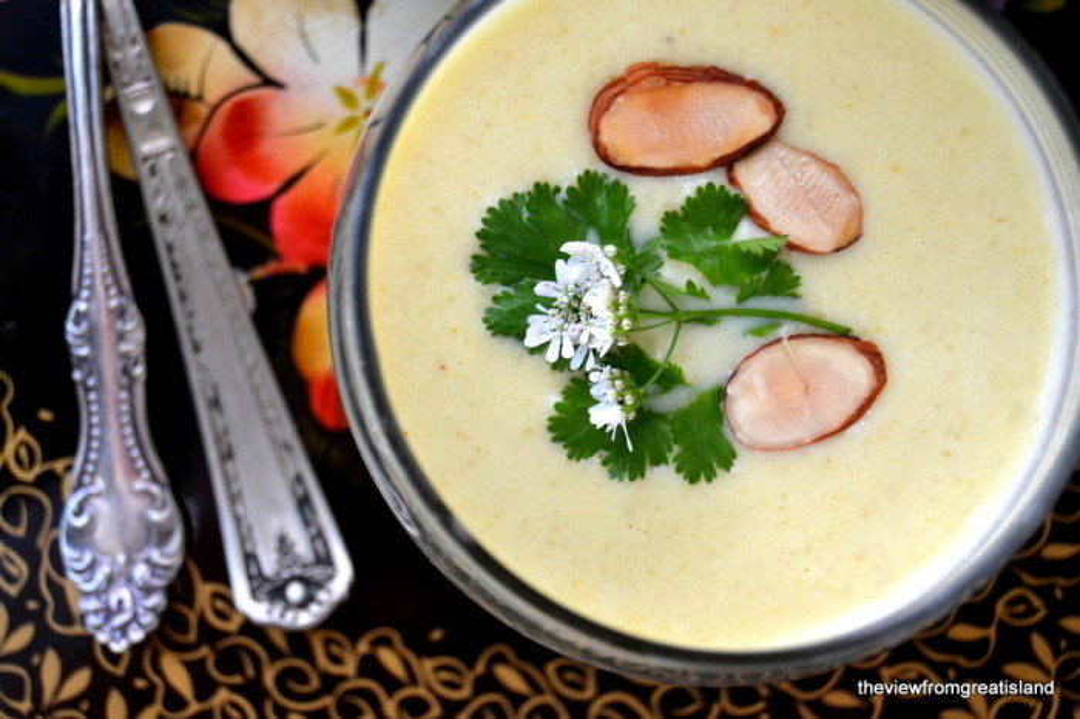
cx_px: 540
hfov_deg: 24.6
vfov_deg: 16.5
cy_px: 360
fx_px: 2474
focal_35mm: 82
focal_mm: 55
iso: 720
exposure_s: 1/500
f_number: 5.6
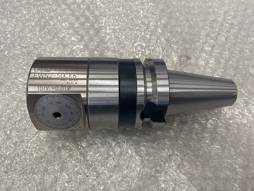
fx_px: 191
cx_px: 127
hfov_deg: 67.3
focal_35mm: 26
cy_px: 96
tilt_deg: -67.1
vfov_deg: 53.1
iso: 125
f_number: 1.8
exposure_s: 1/121
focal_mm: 4.25
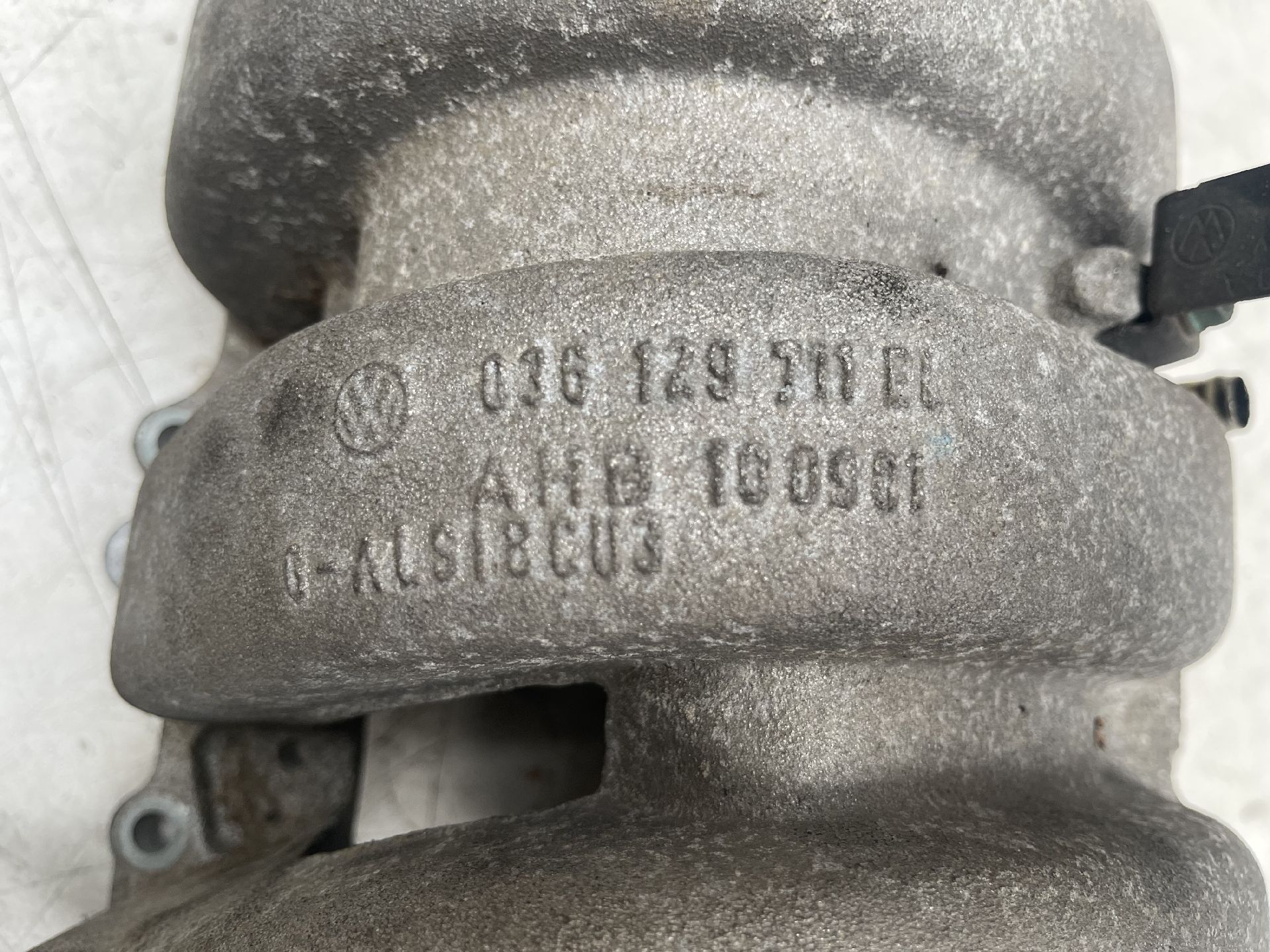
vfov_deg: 53.1
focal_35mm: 26
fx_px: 954
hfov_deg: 67.3
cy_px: 476
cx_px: 635
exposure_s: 1/104
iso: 125
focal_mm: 5.1
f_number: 1.6
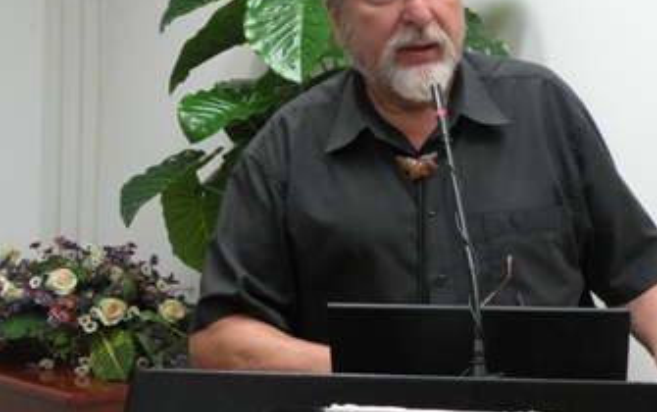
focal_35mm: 62
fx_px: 1111
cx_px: 425
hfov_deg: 32.7
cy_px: 163
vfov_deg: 21.0
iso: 400
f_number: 3.2
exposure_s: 1/33.4
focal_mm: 7.4
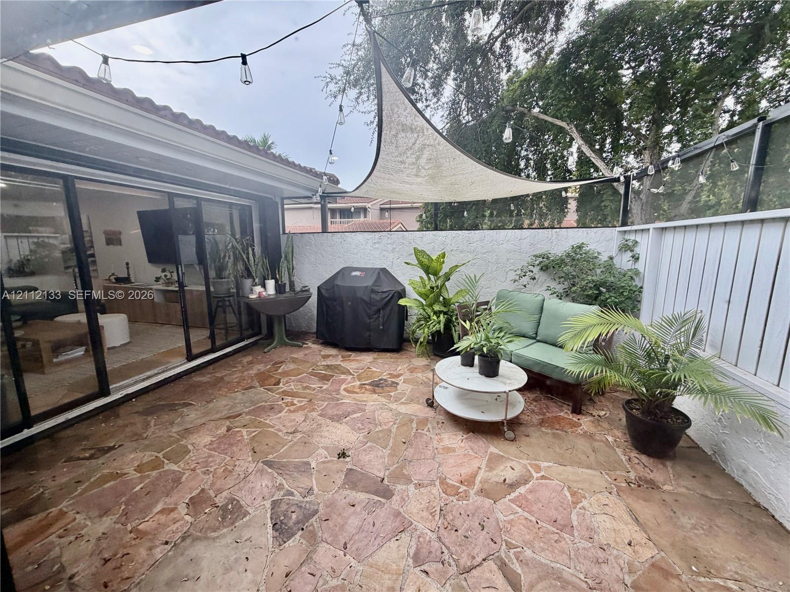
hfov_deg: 102.1
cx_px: 395
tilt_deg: -7.8
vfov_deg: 85.7
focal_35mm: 14
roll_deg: -1.0
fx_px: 320
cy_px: 296
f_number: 2.2
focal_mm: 2.22
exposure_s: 1/121
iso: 80
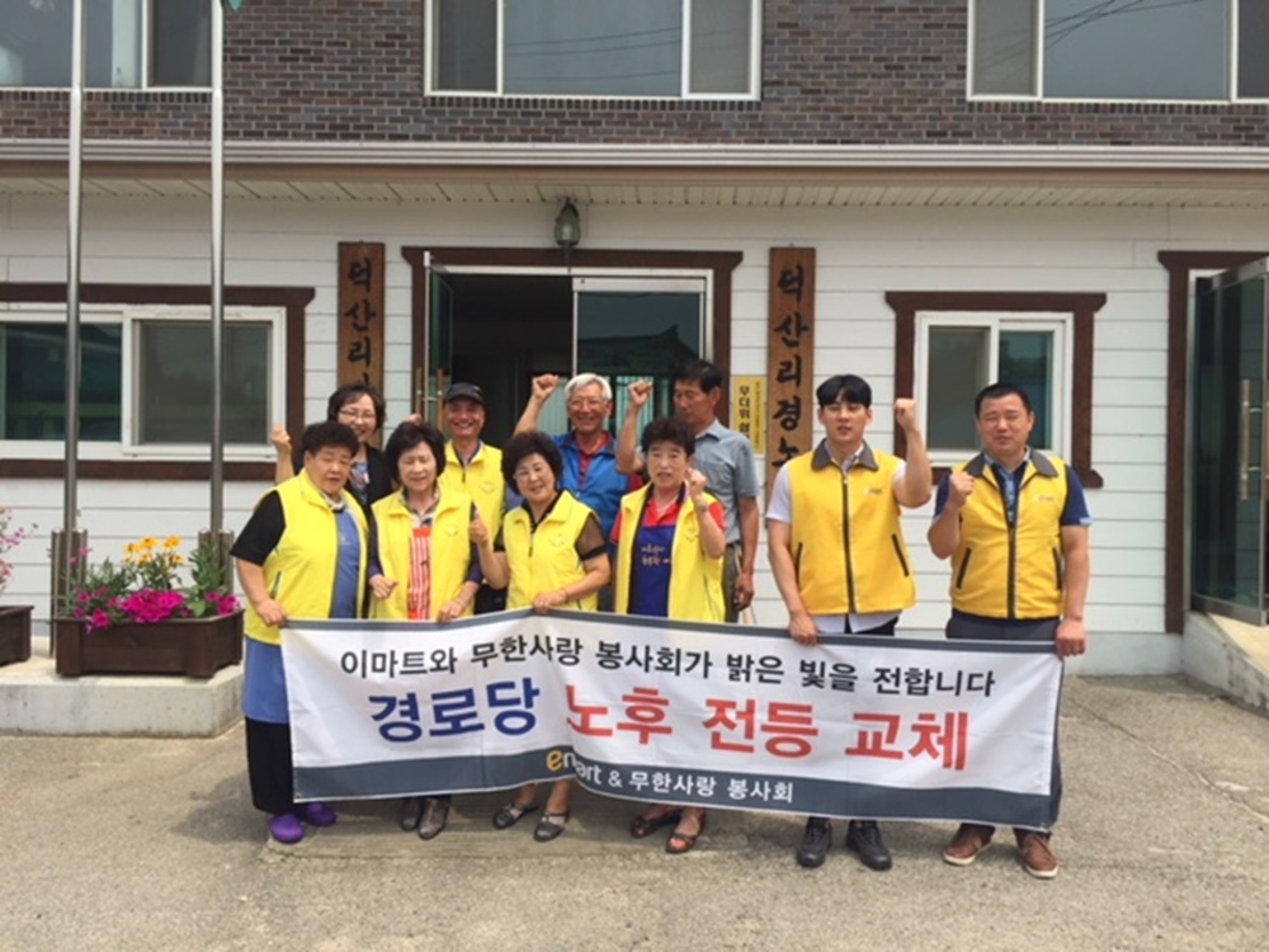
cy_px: 476
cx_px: 634
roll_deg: -2.1
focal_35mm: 29
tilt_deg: -0.1
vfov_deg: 48.2
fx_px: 1063
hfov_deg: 61.7
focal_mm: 4.15
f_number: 2.2
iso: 32
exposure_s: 1/1799
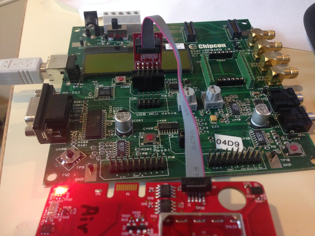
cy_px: 118
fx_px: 300
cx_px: 158
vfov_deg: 42.9
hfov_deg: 55.4
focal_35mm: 33
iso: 320
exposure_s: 1/20
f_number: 2.4
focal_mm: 4.12
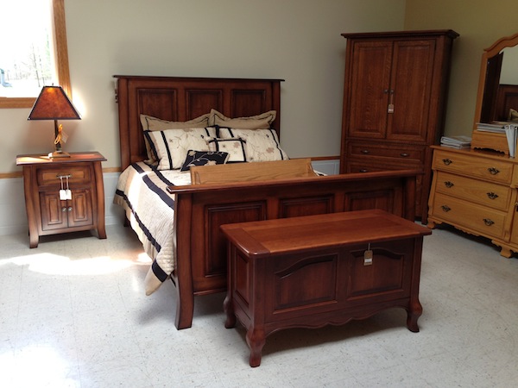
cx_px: 259
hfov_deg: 55.4
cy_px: 194
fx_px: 494
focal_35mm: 33
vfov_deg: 42.9
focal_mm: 4.13
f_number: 2.4
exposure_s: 1/60
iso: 50
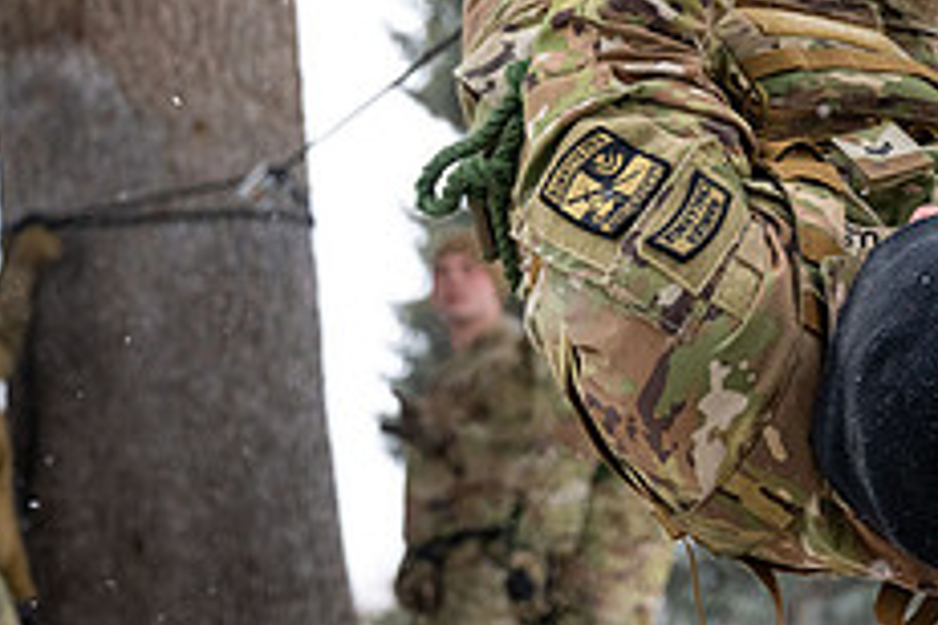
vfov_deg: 10.2
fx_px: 3465
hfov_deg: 15.3
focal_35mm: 133
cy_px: -79
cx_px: 784
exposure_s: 1/800
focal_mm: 53
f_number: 4
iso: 1400
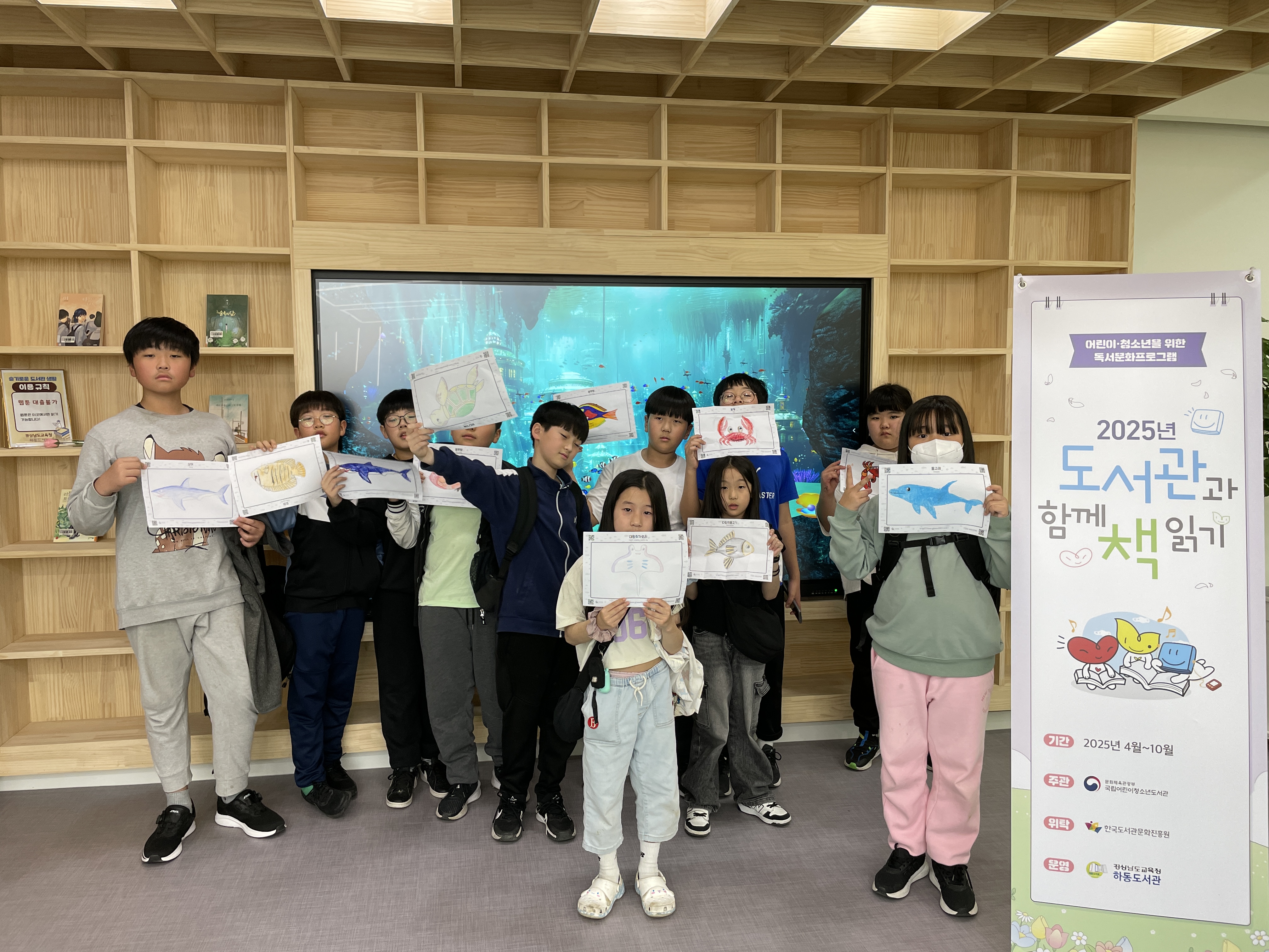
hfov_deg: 67.3
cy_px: 476
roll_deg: +0.2
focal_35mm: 26
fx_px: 953
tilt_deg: -3.4
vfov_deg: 53.1
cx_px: 634
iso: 64
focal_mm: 4.2
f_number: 1.6
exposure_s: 1/60
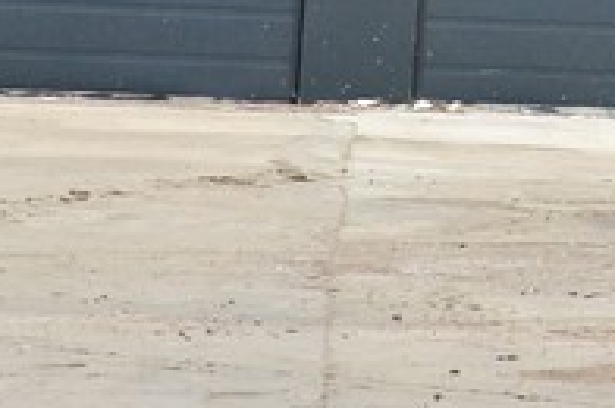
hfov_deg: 7.1
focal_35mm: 255
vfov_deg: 5.2
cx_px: 1892
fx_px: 4349
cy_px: -458
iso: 125
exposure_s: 1/400
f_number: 7.1
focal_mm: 26
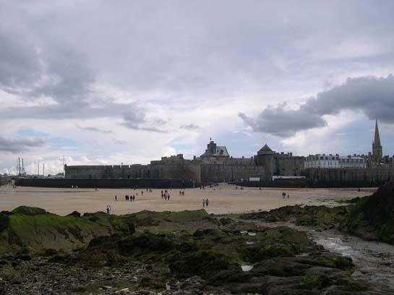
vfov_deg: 37.7
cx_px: 197
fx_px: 432
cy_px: 148
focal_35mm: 38
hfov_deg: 49.0
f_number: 7.6
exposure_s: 1/261
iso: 100
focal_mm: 8
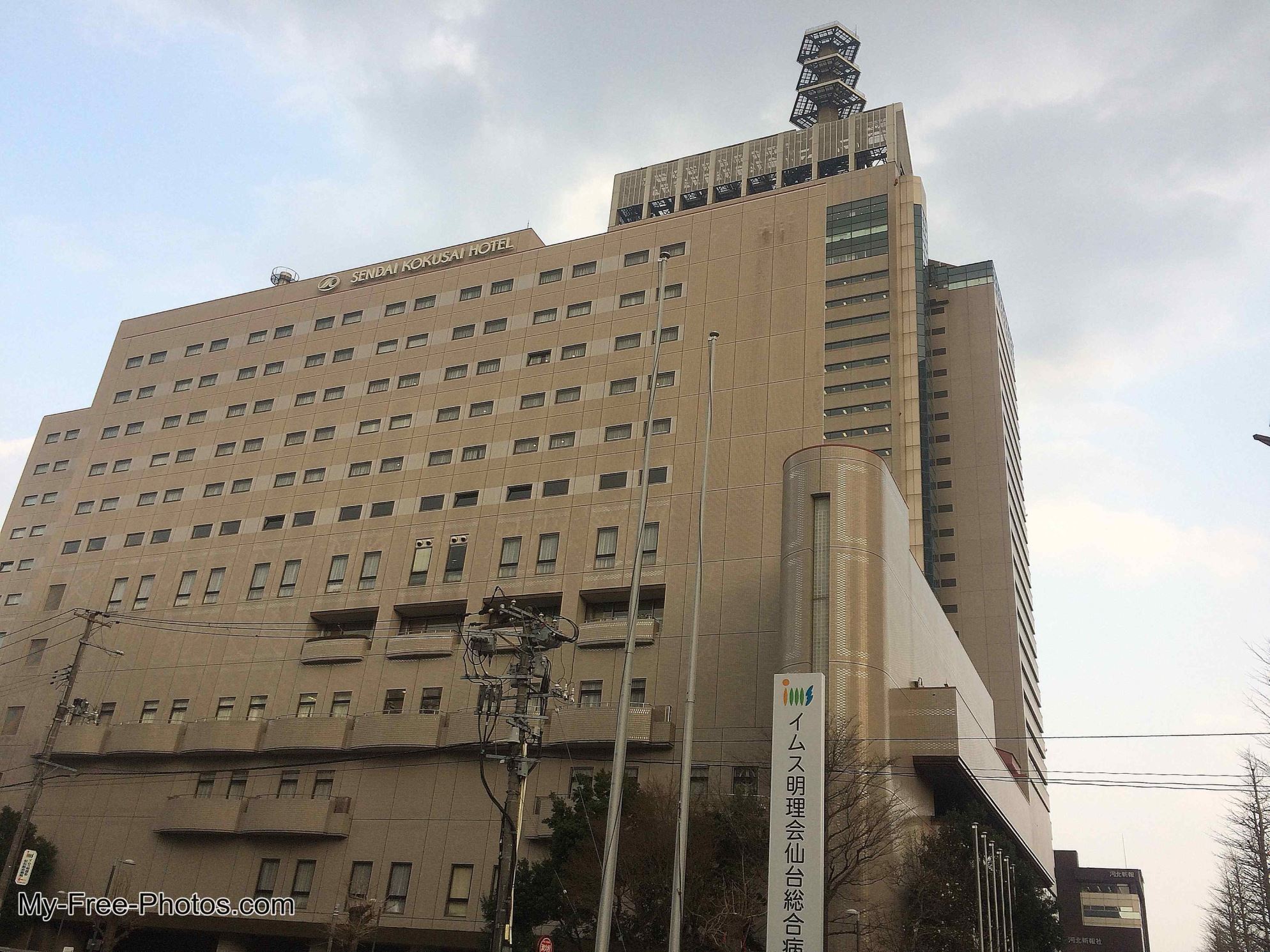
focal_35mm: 29
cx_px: 635
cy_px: 476
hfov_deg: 61.7
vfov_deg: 48.2
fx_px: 1064
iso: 32
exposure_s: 1/519
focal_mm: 4.15
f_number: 2.2
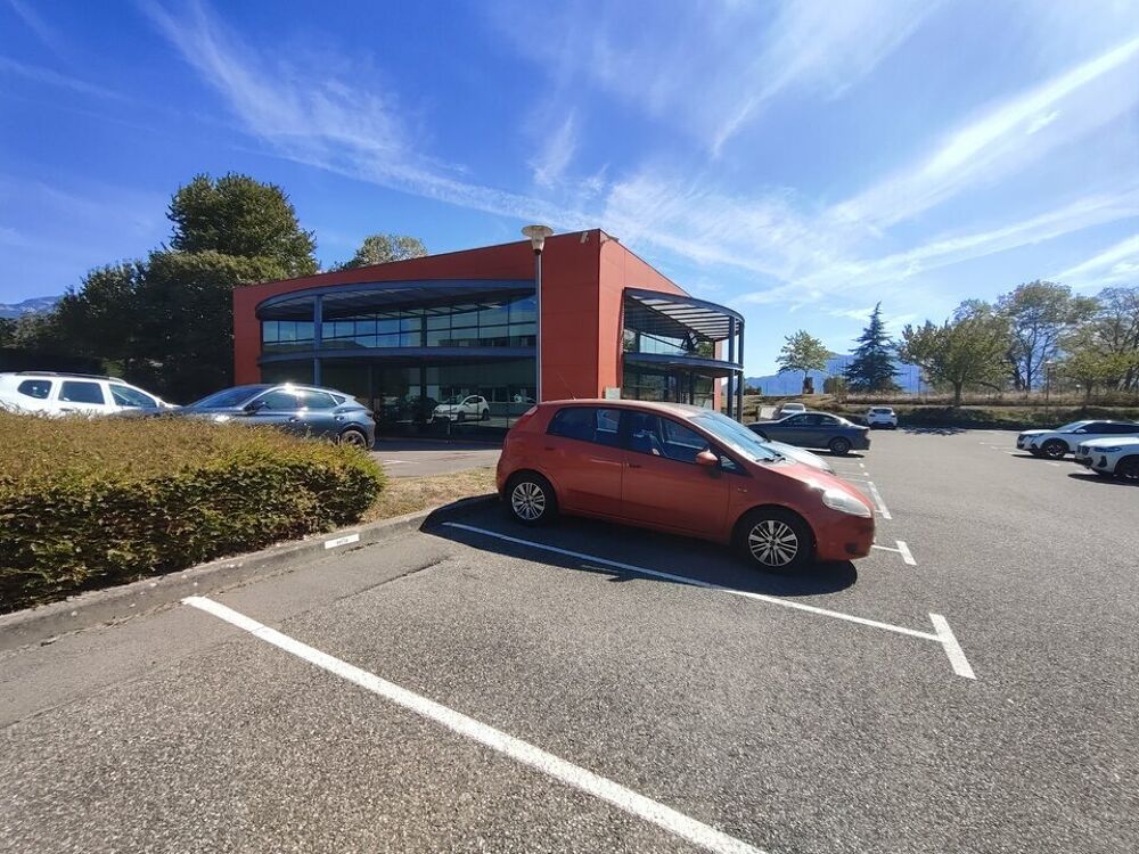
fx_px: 428
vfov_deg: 89.9
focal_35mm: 13
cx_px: 570
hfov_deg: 106.2
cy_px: 427
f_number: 2.2
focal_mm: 1.66
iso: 51
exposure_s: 1/1044
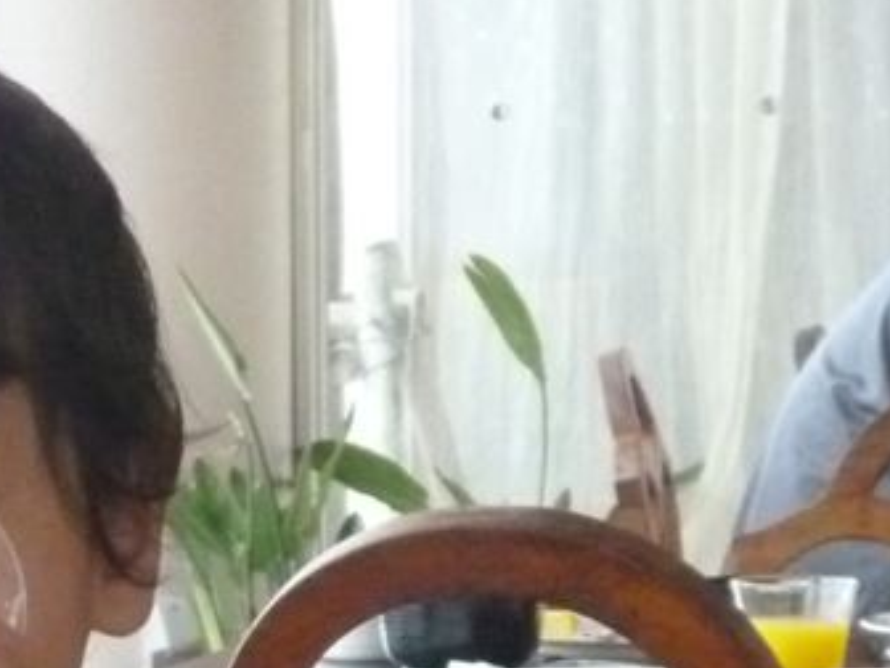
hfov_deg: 11.6
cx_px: -376
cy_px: 1039
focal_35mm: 164
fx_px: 4217
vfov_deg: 8.8
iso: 800
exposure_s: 1/60
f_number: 3.7
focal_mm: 7.7
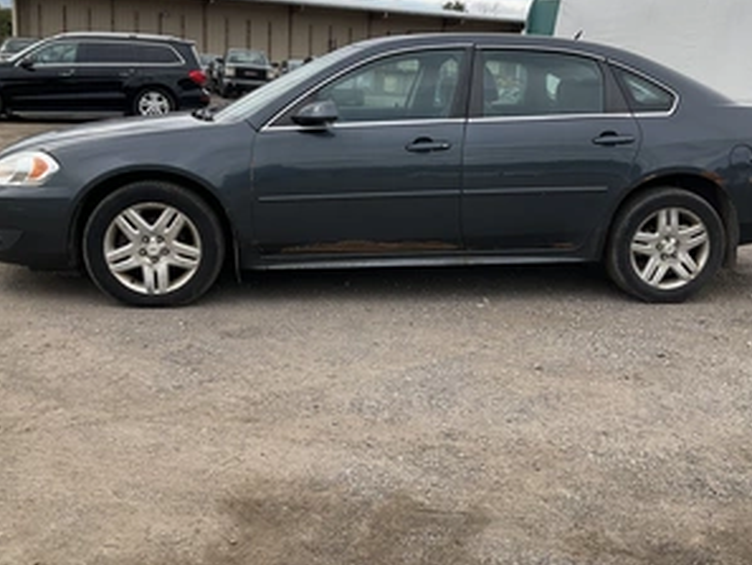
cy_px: 243
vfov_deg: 36.8
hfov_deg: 47.7
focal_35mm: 39
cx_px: 423
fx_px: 848
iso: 25
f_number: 1.8
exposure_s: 1/1121
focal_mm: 3
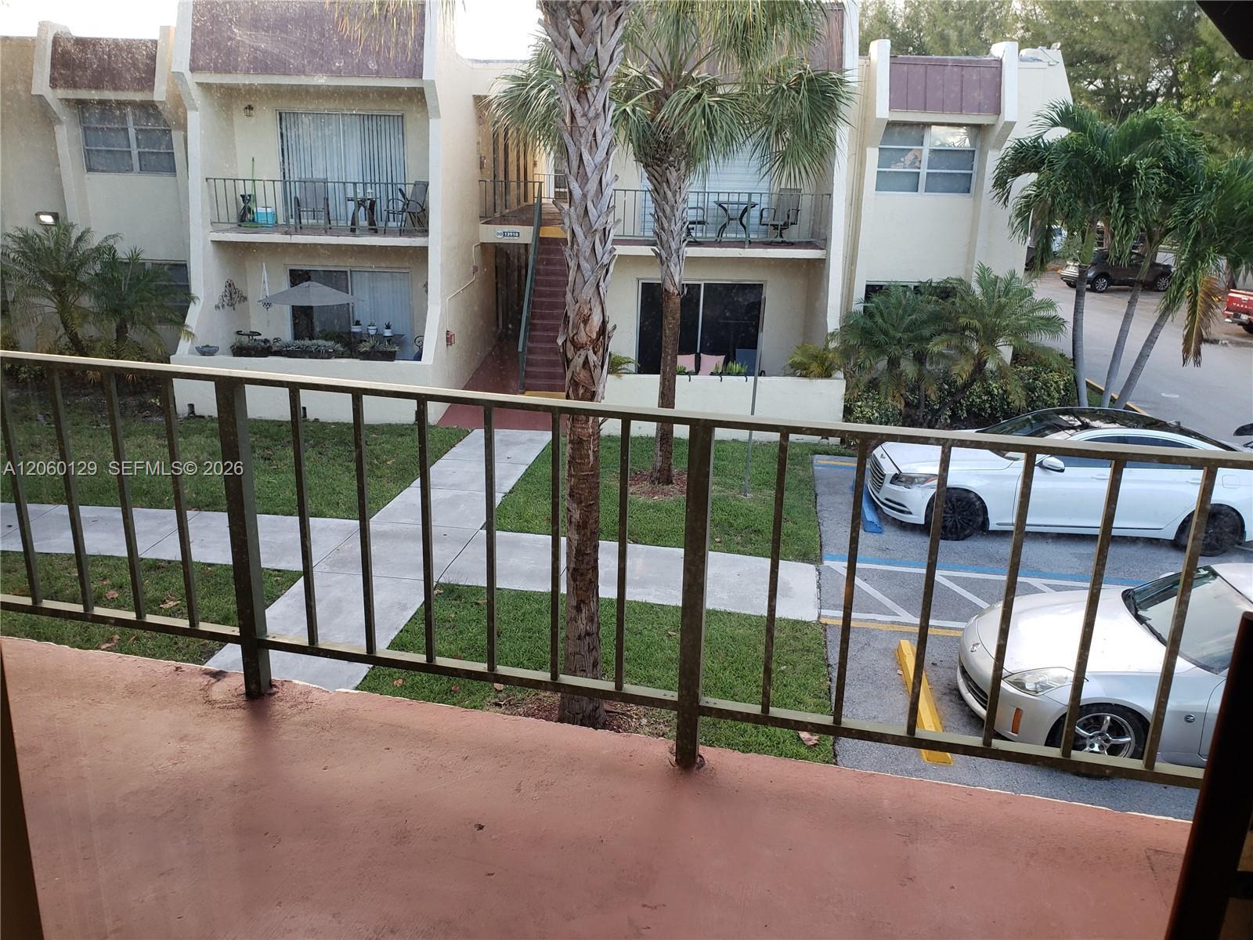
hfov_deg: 67.3
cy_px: 470
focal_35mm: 26
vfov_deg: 53.1
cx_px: 626
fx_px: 941
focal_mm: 4.3
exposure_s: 1/60
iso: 100
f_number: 2.4
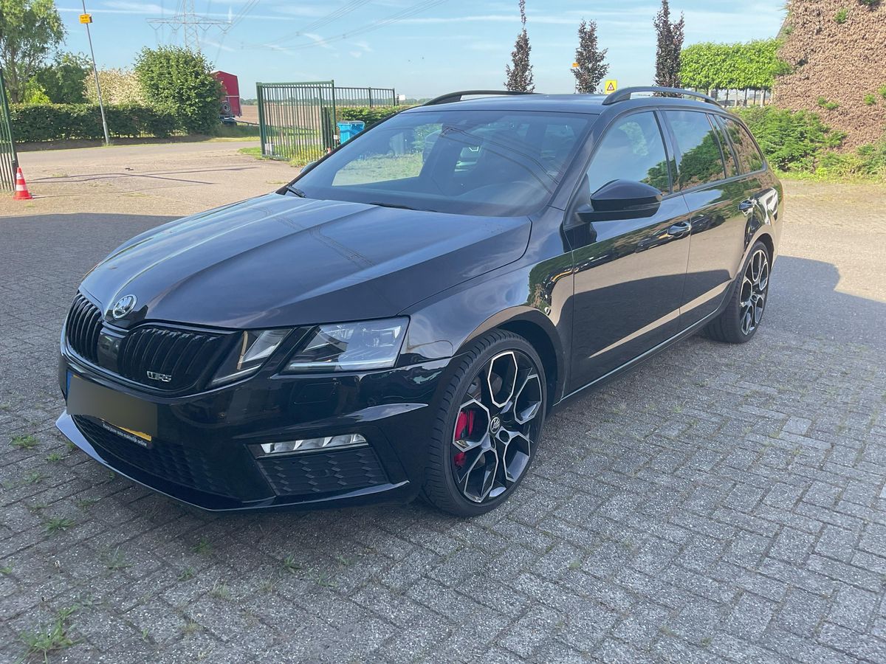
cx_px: 443
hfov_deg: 61.7
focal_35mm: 29
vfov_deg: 48.2
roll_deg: +1.5
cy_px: 332
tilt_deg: -15.9
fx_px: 742
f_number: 1.8
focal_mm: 3
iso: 16
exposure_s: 1/300
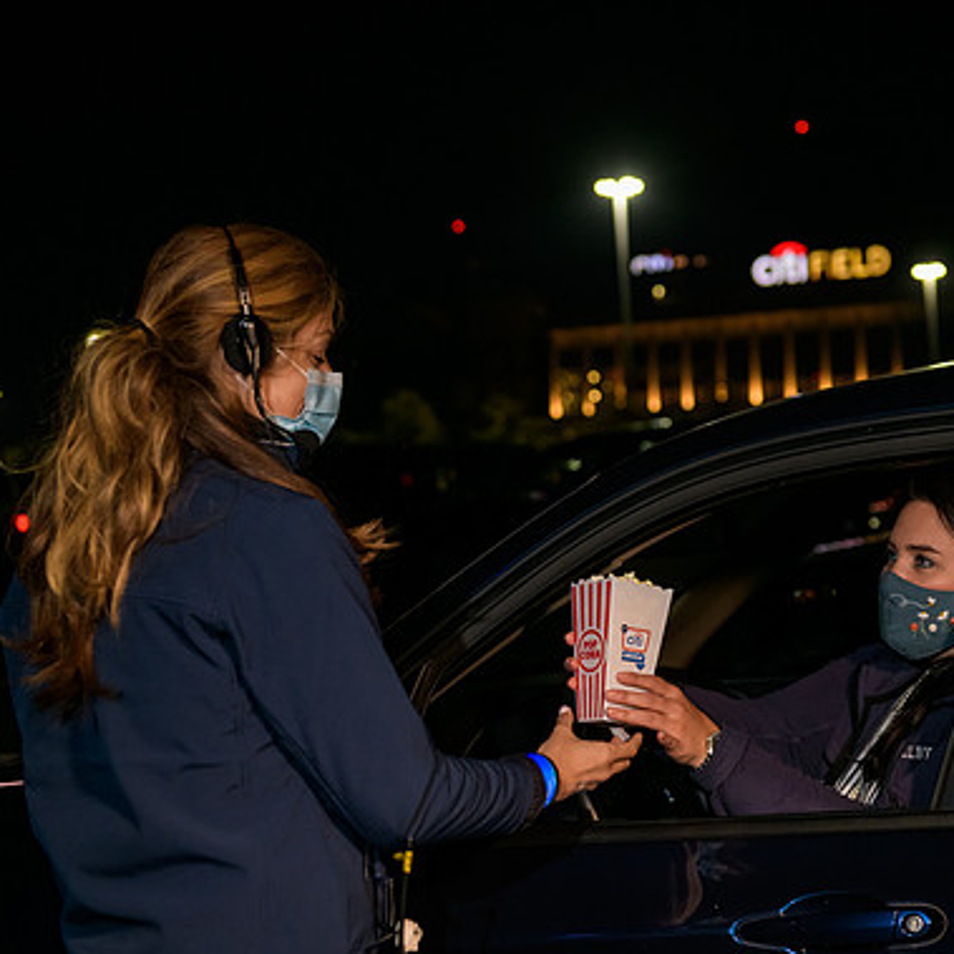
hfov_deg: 26.3
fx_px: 2027
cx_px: 652
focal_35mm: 65
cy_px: 480
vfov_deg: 26.5
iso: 1600
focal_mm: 50
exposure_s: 1/125
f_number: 3.2
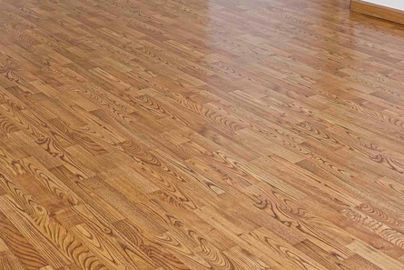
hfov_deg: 32.5
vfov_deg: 18.2
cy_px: -197
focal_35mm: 61
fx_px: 685
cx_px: 120
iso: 400
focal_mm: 16
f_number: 8
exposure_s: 1/60
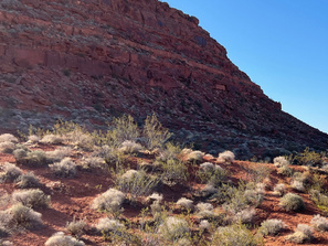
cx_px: 303
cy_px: 153
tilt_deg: -0.2
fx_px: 531
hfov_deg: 32.4
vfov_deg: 26.0
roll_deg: +1.2
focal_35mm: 56
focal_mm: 5.1
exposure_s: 1/2717
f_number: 1.6
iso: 32
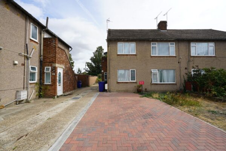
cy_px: 76
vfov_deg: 73.7
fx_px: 100
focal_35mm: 16
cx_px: 113
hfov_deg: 96.7
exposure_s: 1/80
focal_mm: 16
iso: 100
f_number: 11
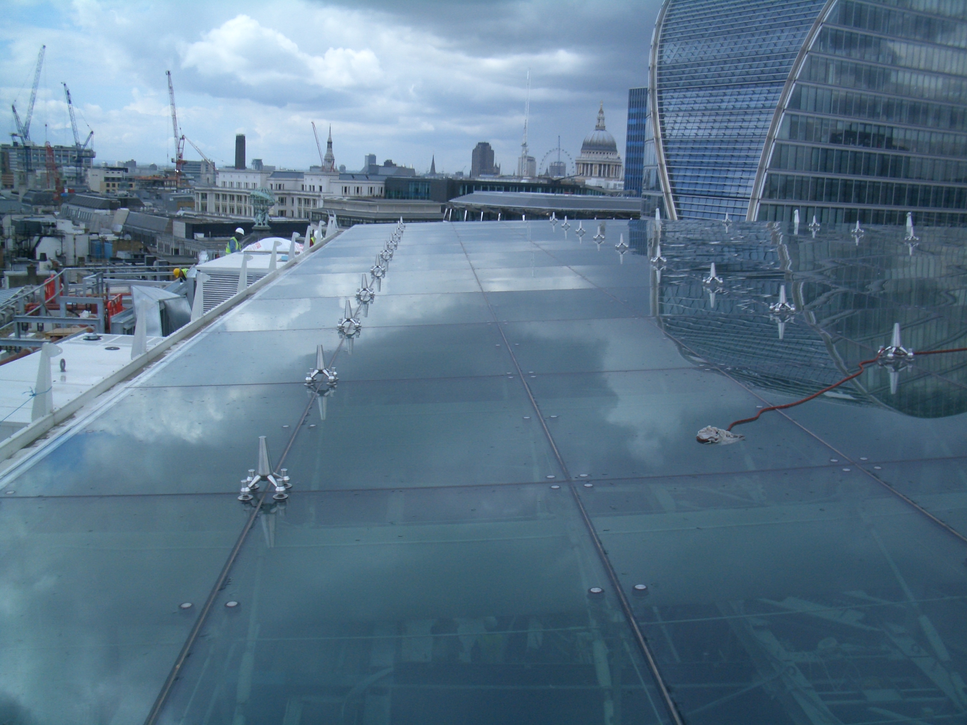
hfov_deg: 52.6
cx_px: 484
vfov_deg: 40.7
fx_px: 978
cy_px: 362
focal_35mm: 35
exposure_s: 1/500
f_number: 4.3
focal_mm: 5.8
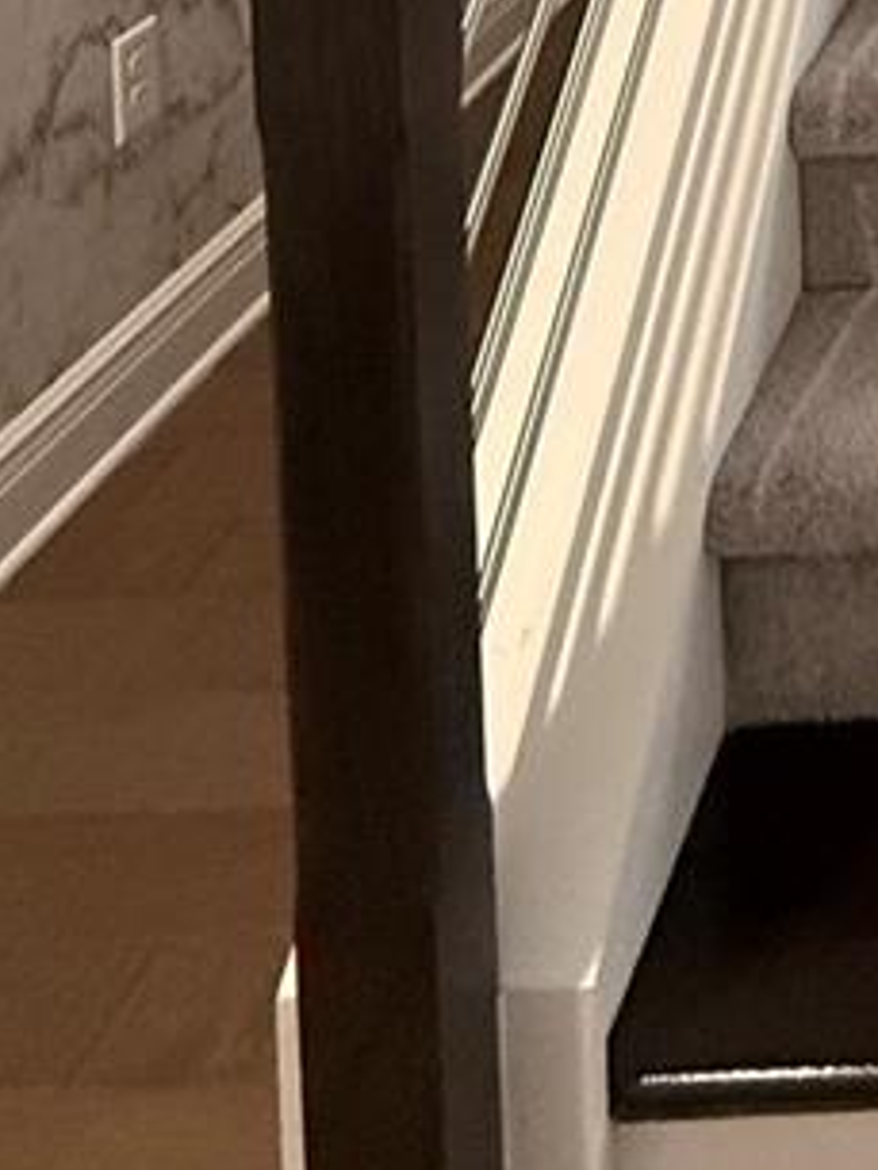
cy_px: -598
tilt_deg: -2.9
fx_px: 1859
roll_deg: -0.7
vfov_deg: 25.7
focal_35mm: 55
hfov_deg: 21.7
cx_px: 1350
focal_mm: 2.22
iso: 500
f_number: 2.2
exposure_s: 1/60
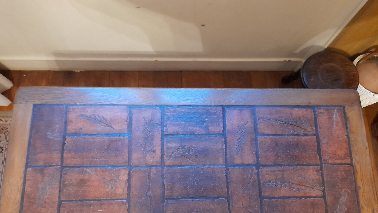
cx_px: 189
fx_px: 281
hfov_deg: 67.9
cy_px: 144
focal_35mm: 28
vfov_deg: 40.9
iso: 800
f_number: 2
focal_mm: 4.6
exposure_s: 1/20
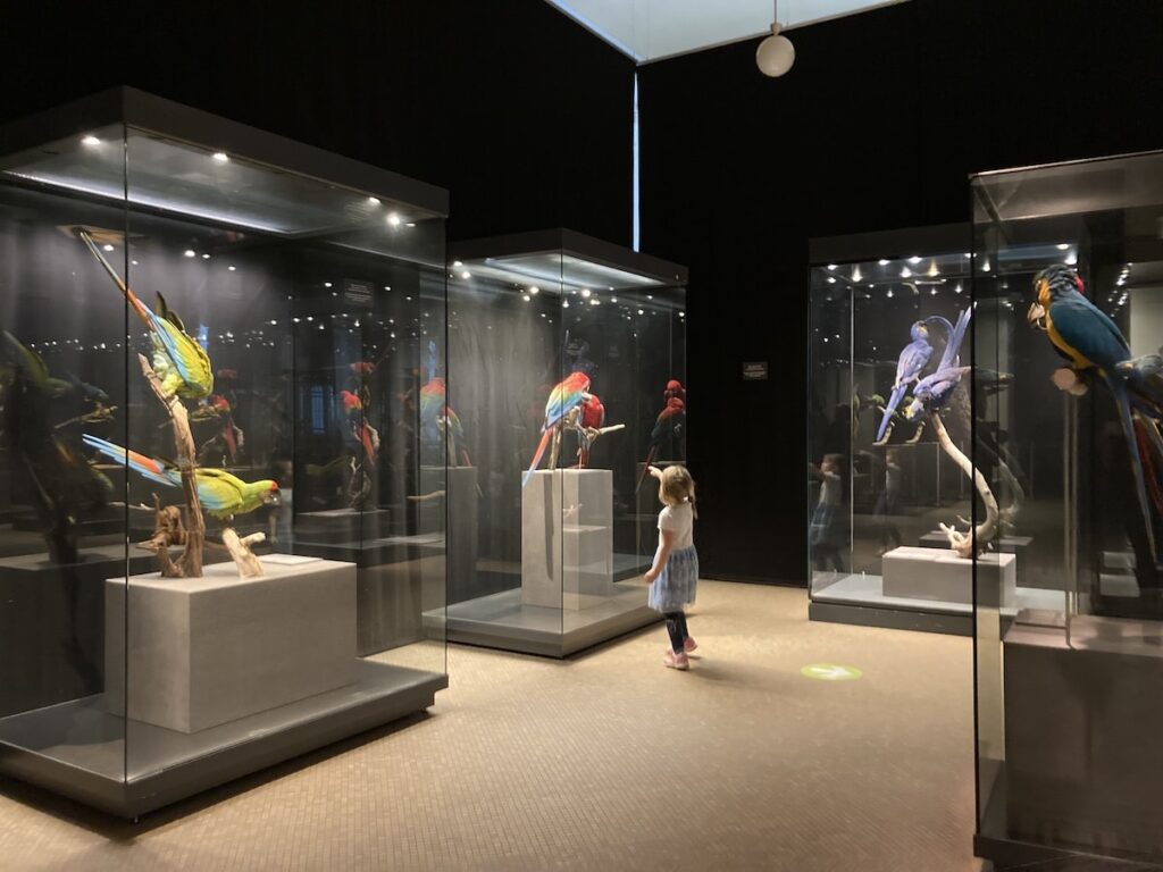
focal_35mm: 28
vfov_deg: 49.7
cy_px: 436
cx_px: 582
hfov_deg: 63.4
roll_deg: -0.1
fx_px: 941
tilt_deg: +2.4
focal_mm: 3.99
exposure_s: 1/25
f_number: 1.8
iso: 500
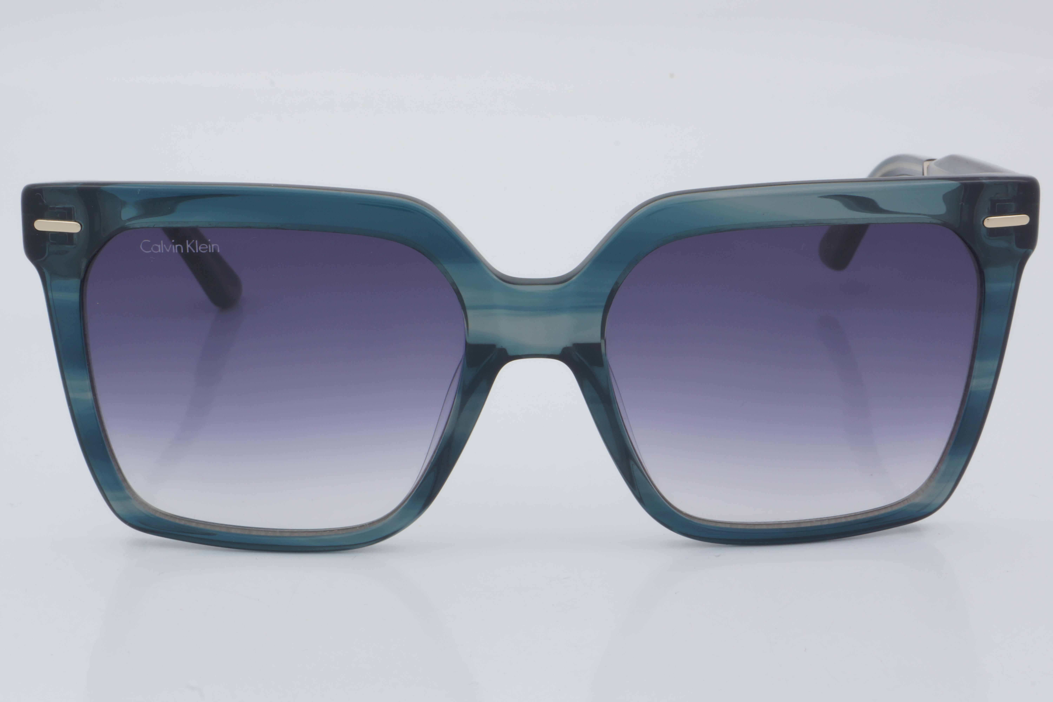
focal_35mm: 82
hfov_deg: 24.6
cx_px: 526
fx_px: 2413
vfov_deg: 16.6
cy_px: 351
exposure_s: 1/4
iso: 100
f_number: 32
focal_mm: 55
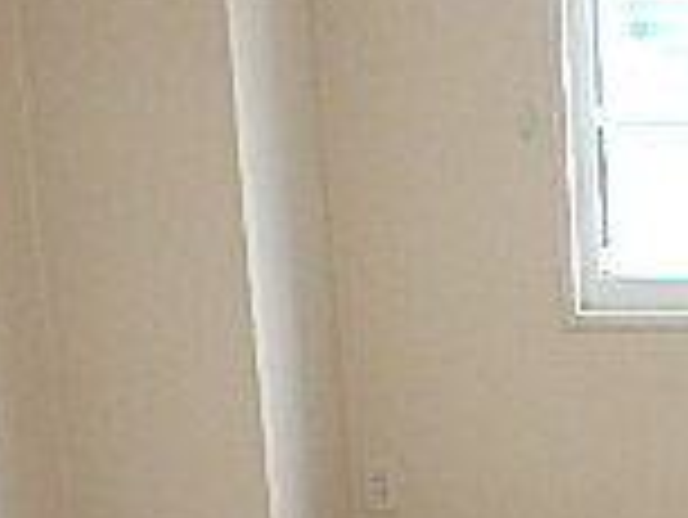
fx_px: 1750
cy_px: 401
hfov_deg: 18.4
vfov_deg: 16.7
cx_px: 1160
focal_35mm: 88
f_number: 3.5
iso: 200
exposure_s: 1/50
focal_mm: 3.7
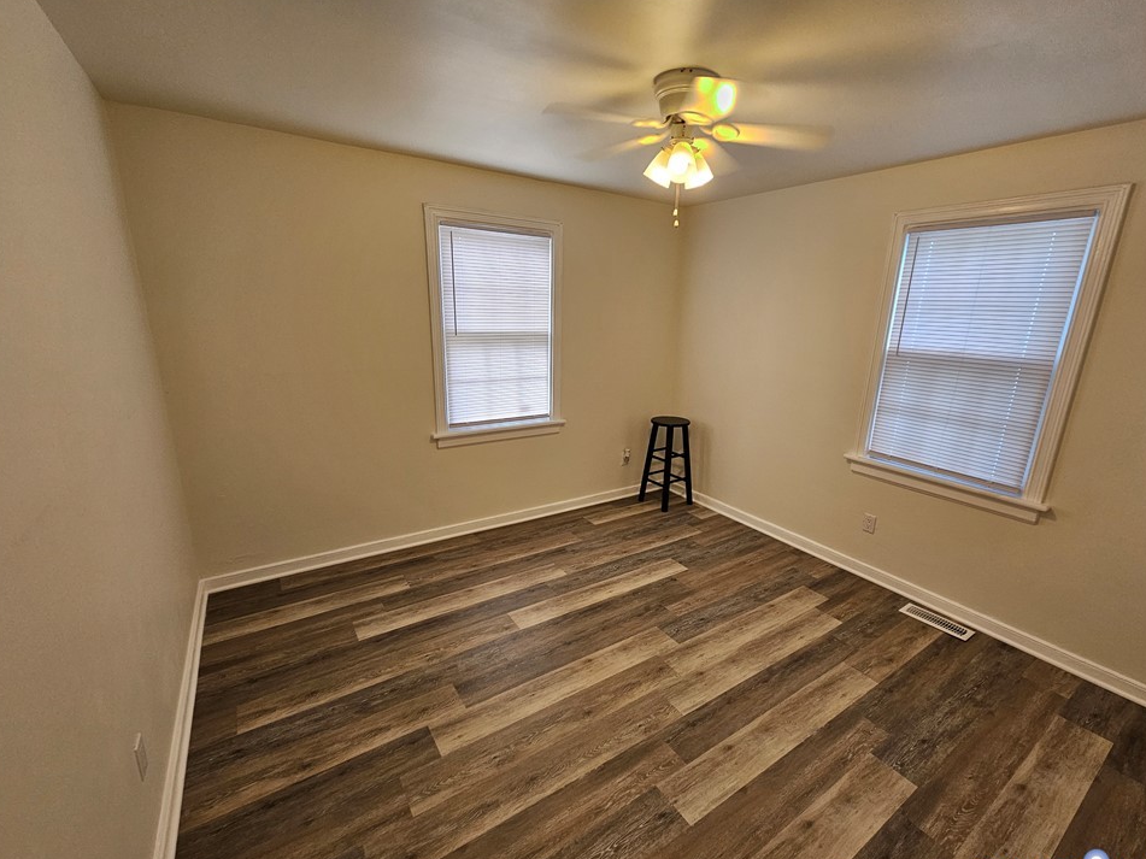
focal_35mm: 14
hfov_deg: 102.0
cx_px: 603
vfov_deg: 85.6
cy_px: 448
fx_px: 463
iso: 100
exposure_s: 1/60
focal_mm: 2.2
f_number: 2.2
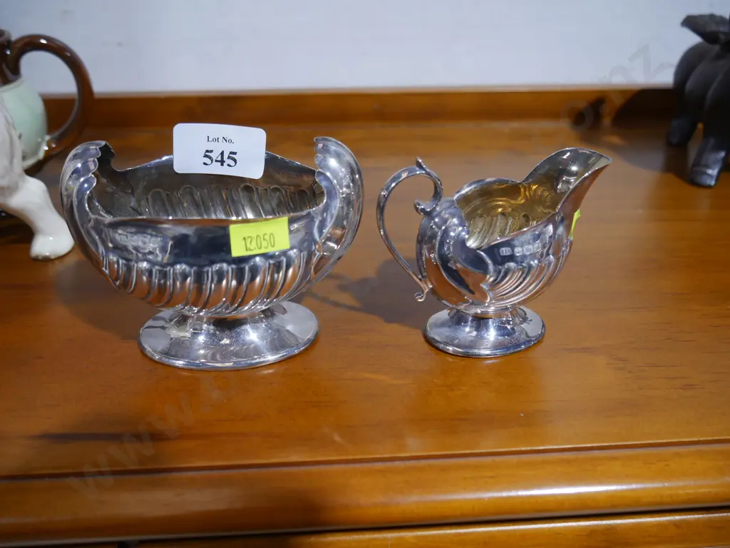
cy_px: 274
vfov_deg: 46.8
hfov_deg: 60.0
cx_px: 365
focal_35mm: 30
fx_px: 633
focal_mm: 15
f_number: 3.6
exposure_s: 1/60
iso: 500
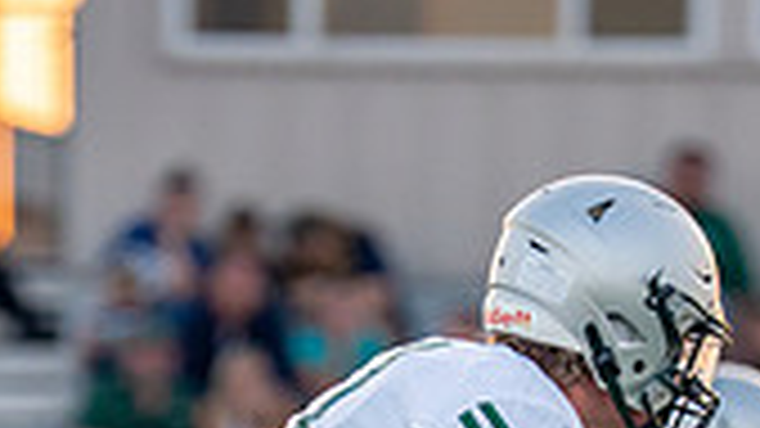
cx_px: 304
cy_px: 1117
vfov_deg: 1.2
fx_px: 19766
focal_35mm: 981
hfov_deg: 2.2
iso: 1000
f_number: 2.8
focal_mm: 200
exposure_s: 1/1250
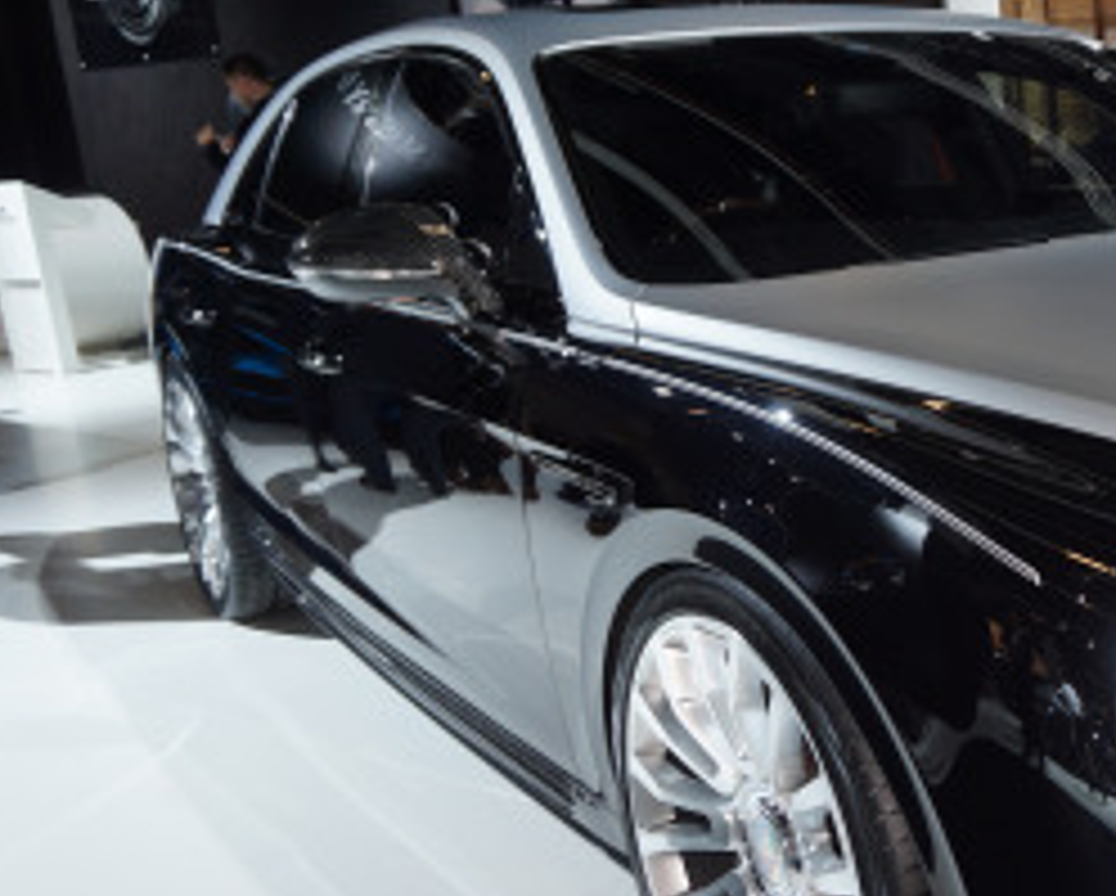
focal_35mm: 48
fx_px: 1587
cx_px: 1053
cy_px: 612
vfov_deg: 31.2
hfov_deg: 35.8
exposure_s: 1/60
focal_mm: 16
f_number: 4
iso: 200
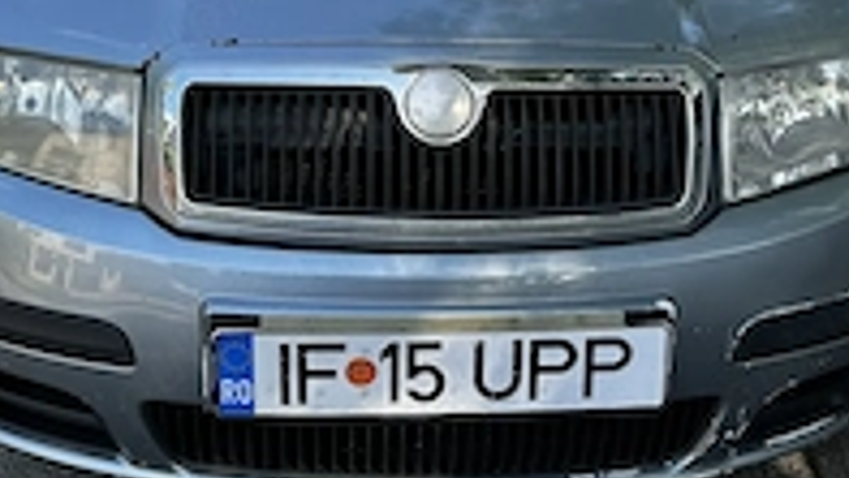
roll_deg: -2.4
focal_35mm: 53
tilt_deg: -20.8
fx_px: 1194
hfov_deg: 39.1
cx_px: 401
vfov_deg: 22.2
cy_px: 56
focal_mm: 6.86
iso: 80
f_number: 1.78
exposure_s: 1/426
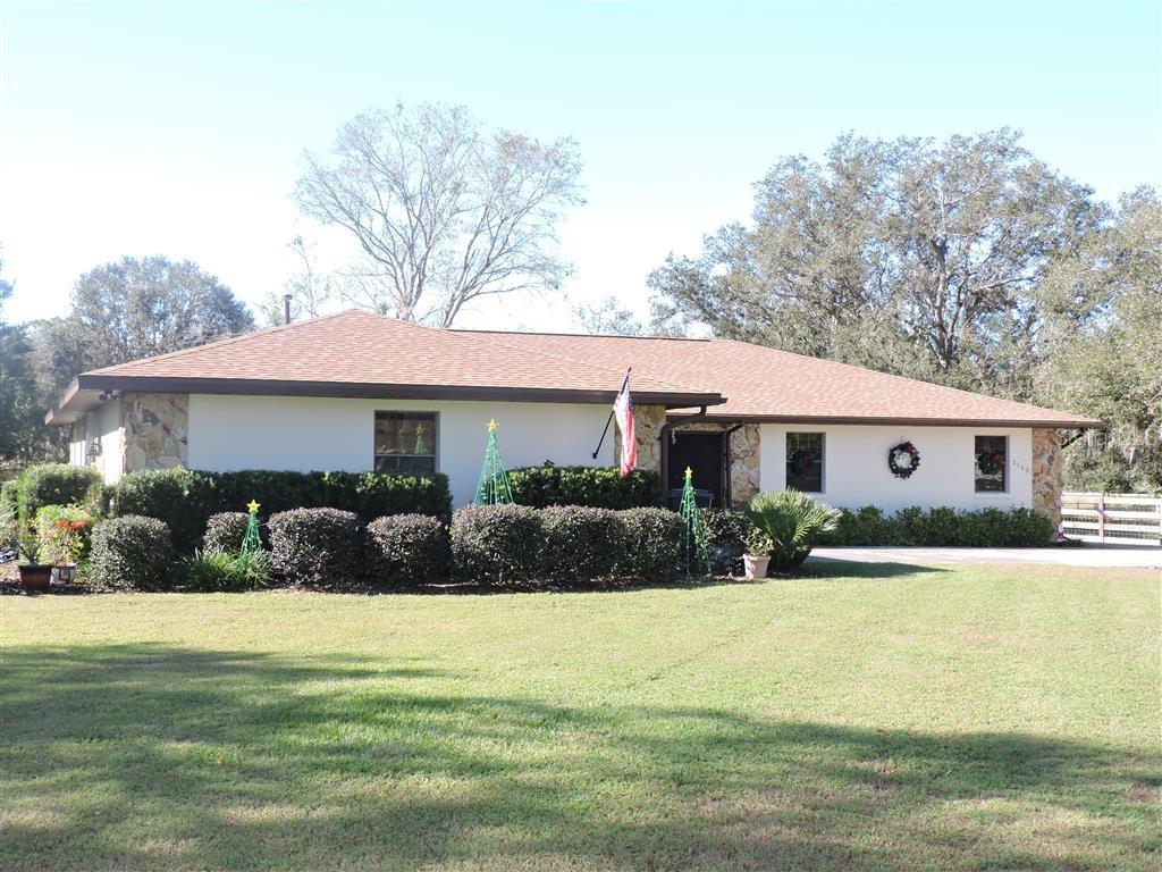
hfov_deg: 43.9
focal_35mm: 43
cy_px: 436
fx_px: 1443
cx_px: 581
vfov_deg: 33.6
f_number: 3.4
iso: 320
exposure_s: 1/640
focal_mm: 7.7
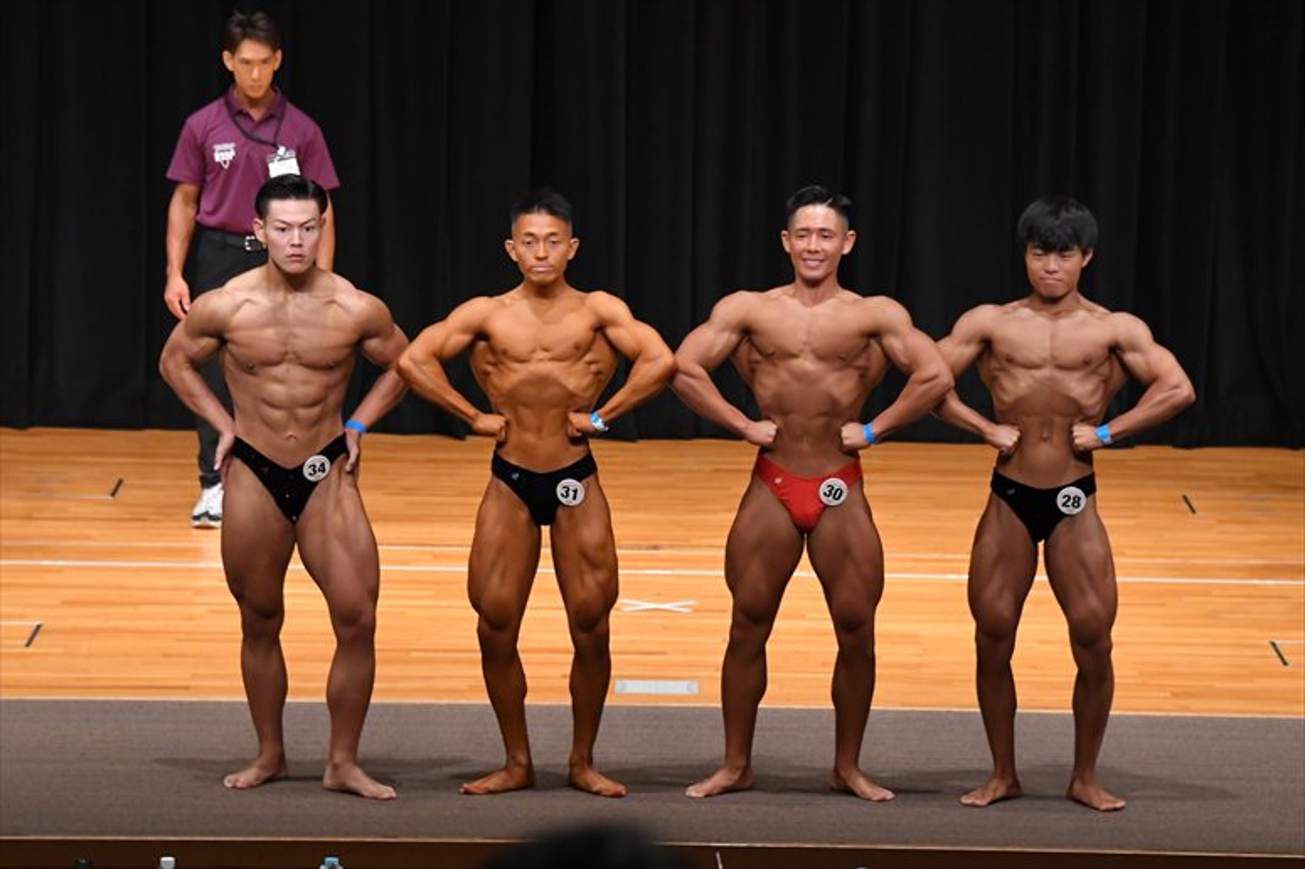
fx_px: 6776
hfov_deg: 11.0
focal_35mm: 187
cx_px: 652
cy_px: 434
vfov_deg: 7.3
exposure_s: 1/400
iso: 4000
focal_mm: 125
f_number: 5.6
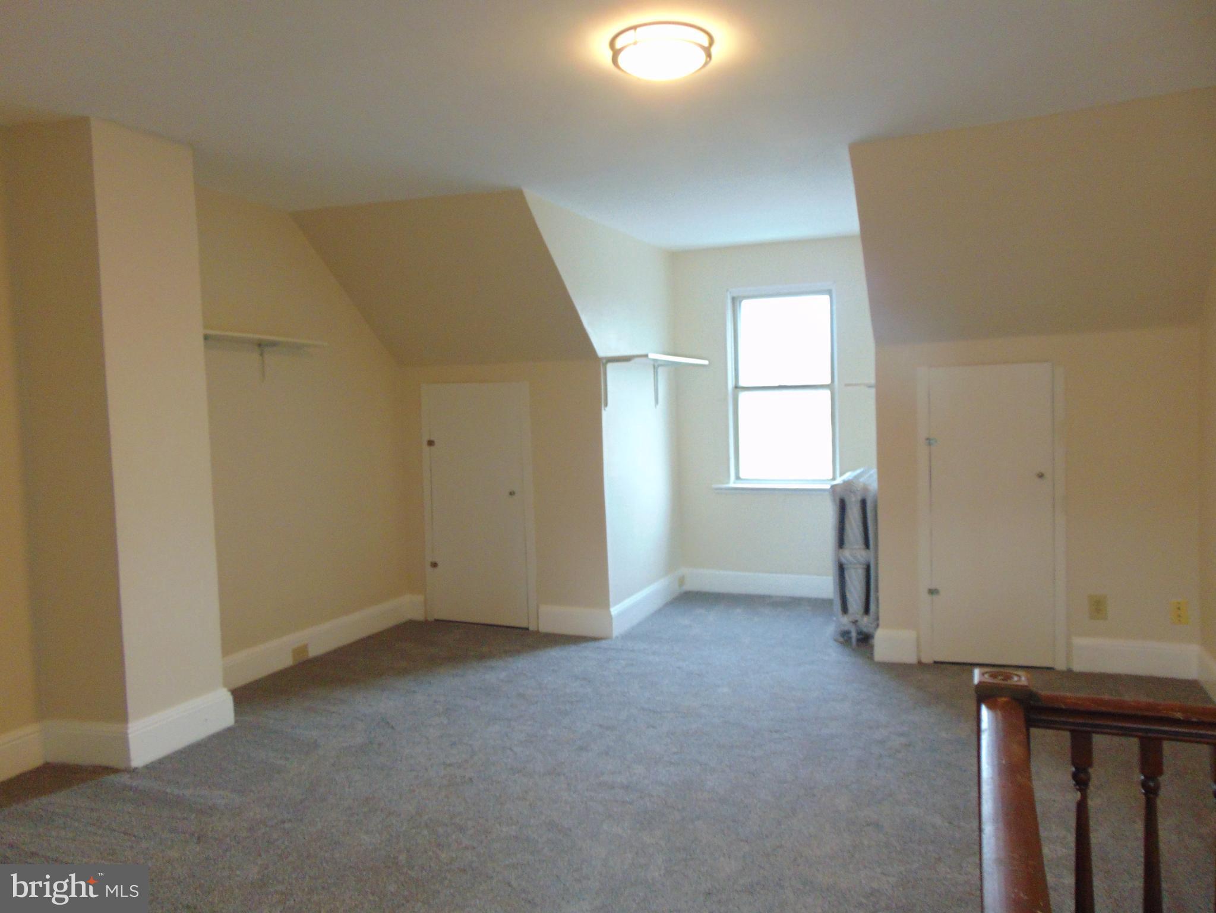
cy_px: 456
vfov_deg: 54.9
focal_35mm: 25
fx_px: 878
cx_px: 608
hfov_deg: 69.4
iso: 200
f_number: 3
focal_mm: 4.5
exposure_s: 1/30
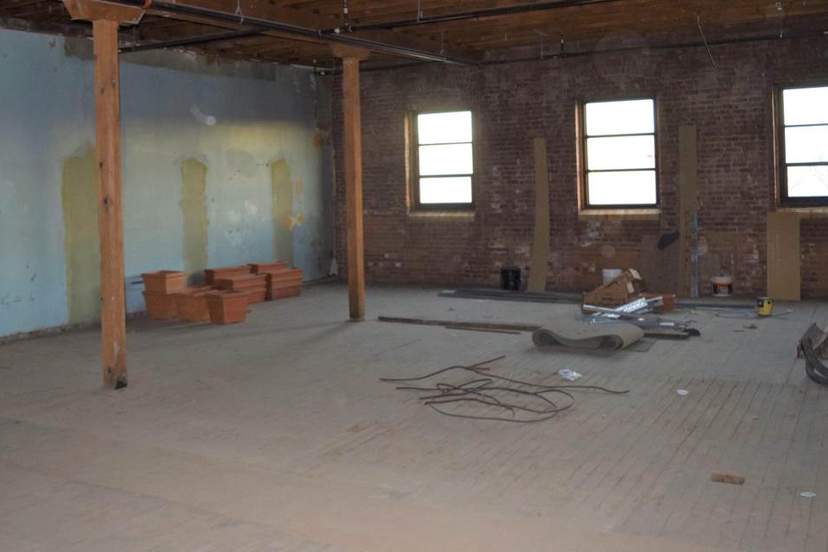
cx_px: 374
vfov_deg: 36.5
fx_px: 828
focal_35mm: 36
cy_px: 188
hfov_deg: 53.0
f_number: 3.5
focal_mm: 18
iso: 1100
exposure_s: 1/60
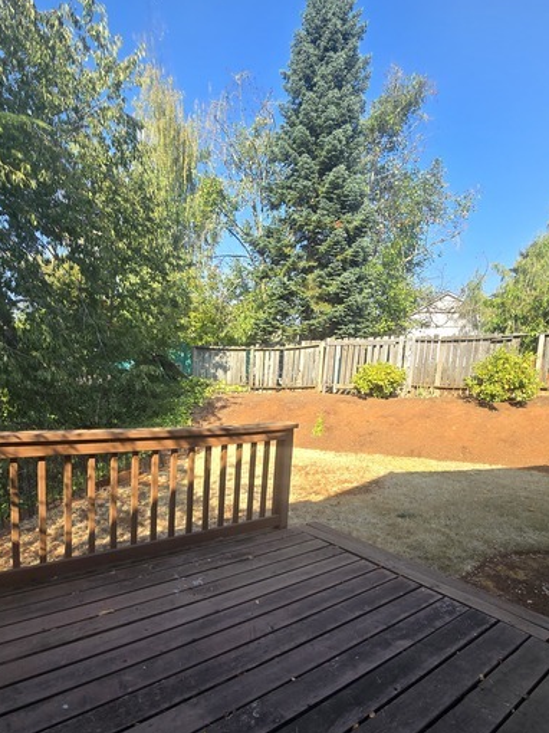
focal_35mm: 17
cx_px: 236
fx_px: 360
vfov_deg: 89.9
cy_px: 439
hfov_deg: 74.3
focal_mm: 2.2
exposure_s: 1/599
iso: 50
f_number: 2.2
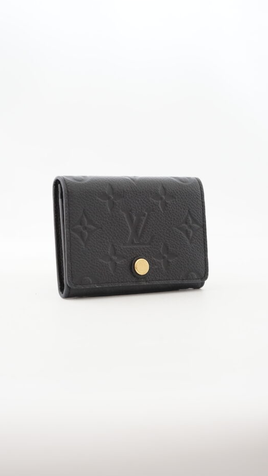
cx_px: 133
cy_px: 232
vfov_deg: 36.0
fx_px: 733
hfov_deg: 20.7
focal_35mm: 58
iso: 640
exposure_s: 1/10
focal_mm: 50
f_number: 6.3
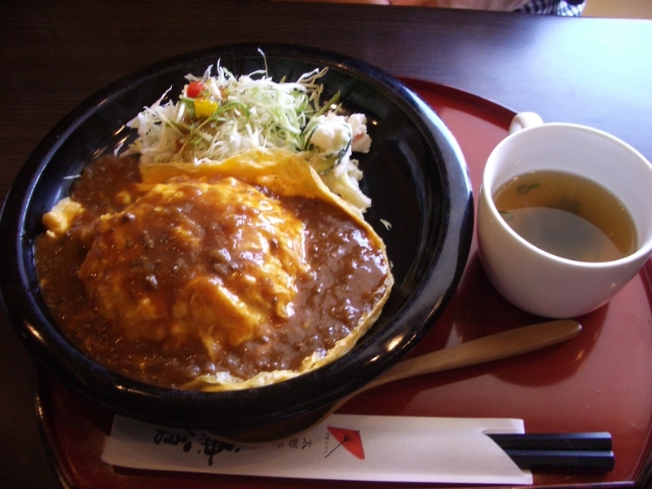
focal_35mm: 35
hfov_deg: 52.6
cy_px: 244
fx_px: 659
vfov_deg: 40.7
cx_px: 326
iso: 200
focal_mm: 5.8
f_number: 2.6
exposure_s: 1/25
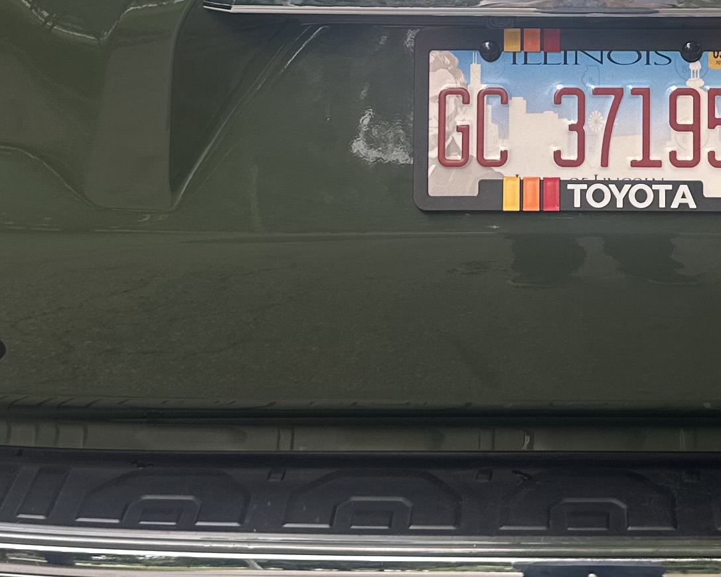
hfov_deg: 21.7
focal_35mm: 87
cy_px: -82
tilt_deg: -11.3
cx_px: 578
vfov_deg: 17.0
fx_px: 1857
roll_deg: +1.7
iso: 64
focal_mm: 6.86
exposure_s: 1/187
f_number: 1.78
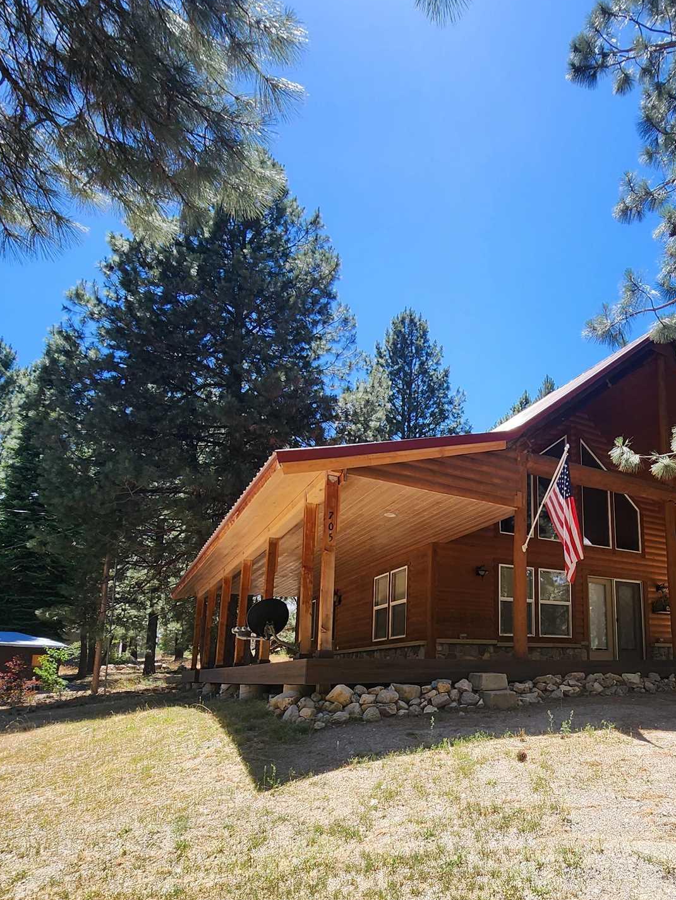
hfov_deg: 59.0
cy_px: 556
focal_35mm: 21
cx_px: 531
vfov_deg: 77.7
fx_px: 547
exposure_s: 1/934
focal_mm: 2.2
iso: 50
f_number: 2.2
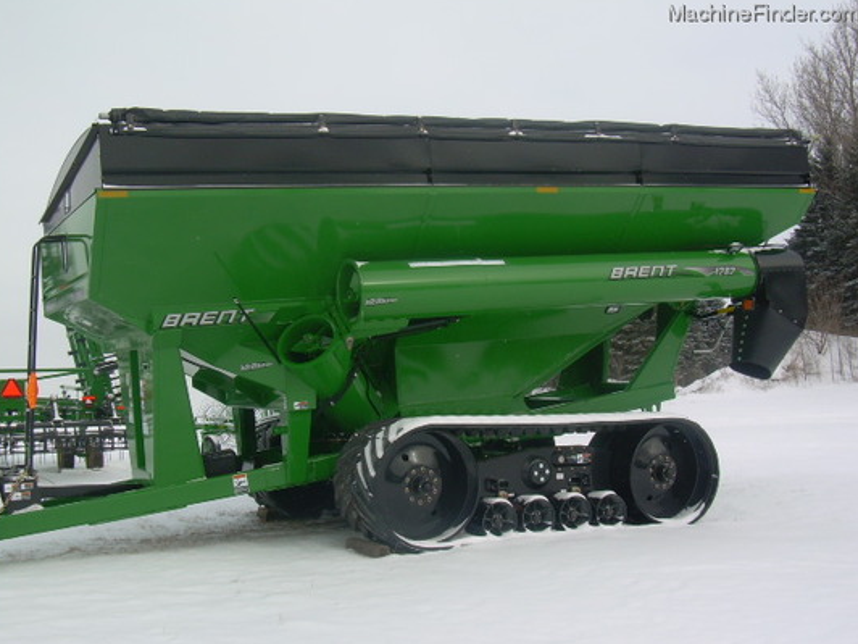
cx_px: 421
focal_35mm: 45
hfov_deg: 42.1
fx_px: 1115
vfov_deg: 32.2
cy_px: 320
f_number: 4.8
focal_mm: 7.2
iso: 50
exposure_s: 1/354
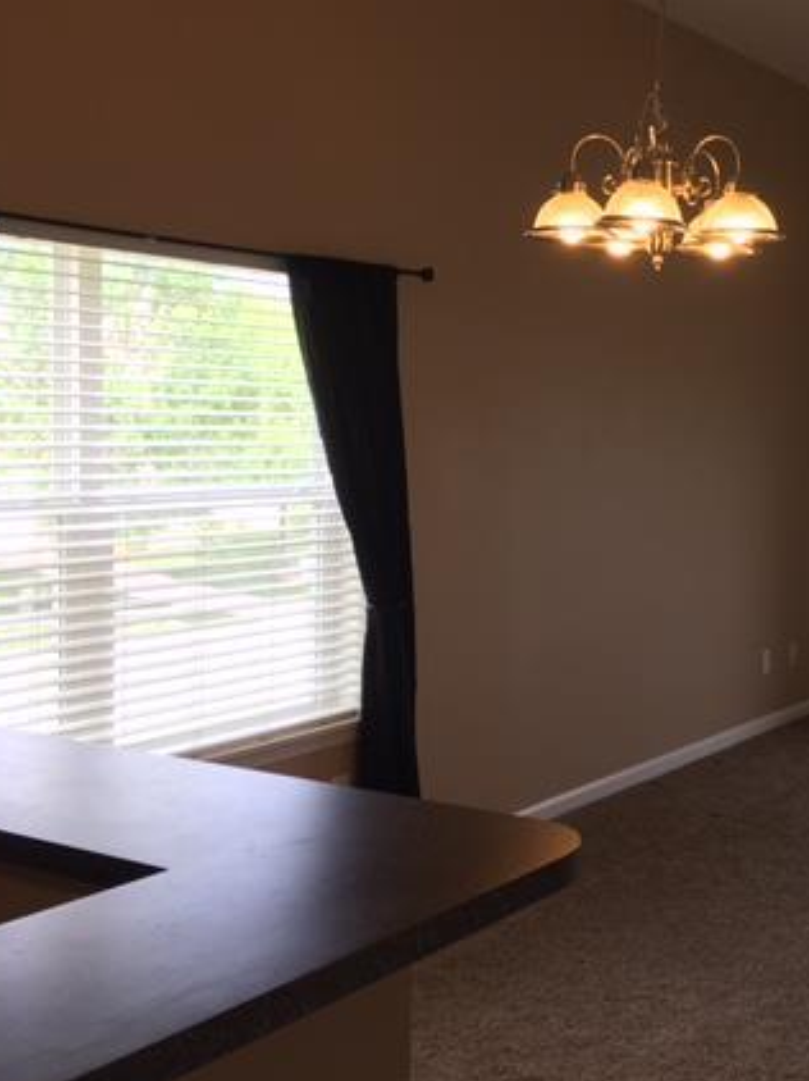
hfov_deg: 30.8
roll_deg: -1.7
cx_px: 786
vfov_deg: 42.9
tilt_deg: -3.3
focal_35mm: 44
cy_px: 489
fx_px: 1372
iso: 25
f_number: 2.2
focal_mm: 4.15
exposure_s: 1/60
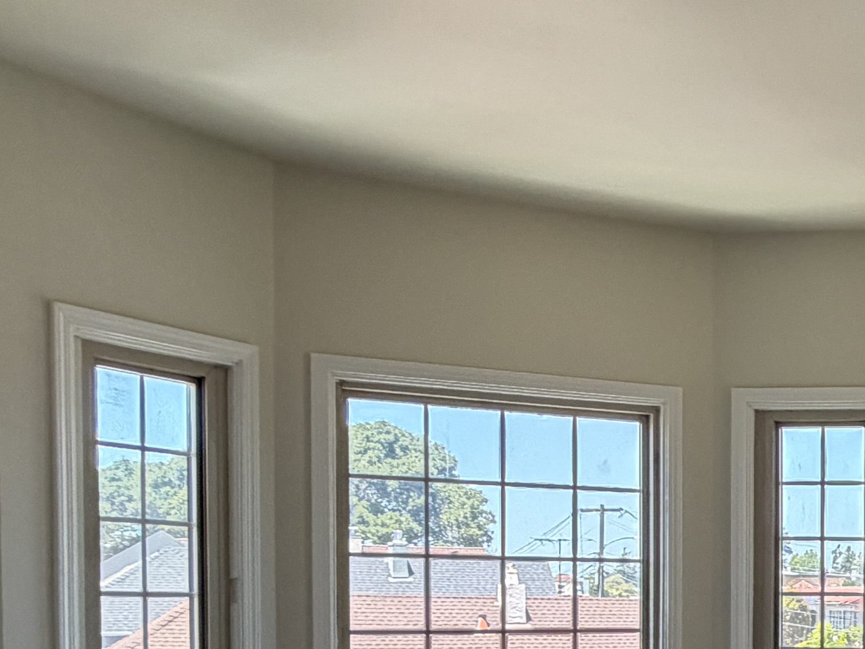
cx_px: 978
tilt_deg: -2.6
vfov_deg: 25.6
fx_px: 1349
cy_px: 660
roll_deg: +0.0
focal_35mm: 54
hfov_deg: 31.1
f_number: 2.2
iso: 125
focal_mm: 2.22
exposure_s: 1/121
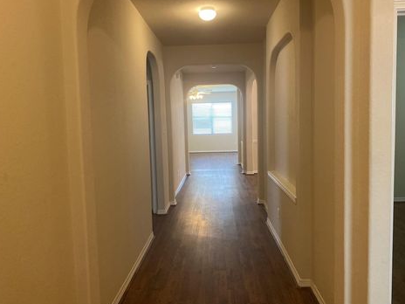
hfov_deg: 63.4
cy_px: 145
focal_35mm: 28
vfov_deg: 49.7
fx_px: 328
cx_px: 207
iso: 320
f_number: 1.8
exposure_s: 1/60
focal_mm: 4.25
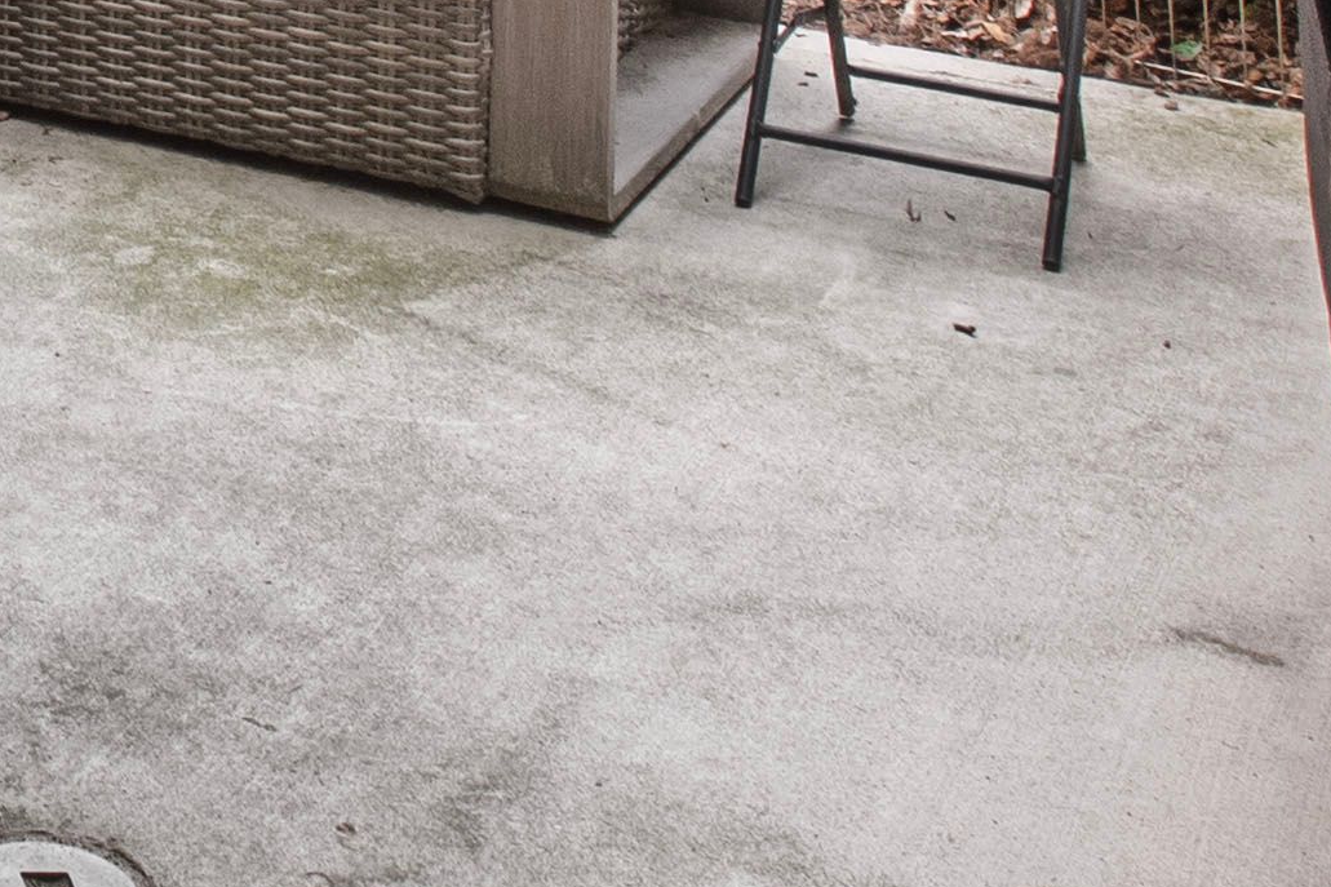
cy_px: -975
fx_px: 2994
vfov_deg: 13.8
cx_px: -726
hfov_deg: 20.9
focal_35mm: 81
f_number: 8
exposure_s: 1/40
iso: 100
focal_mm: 10
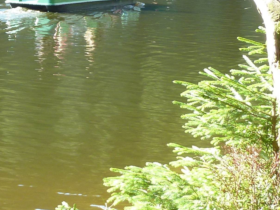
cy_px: -59
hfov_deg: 14.7
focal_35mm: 132
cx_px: -11
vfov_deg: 11.0
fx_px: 1068
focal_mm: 6.5
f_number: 3.6
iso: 80
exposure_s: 1/40
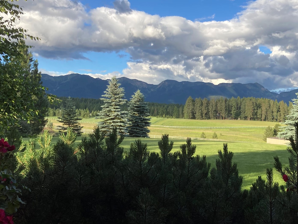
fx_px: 353
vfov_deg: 35.1
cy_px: 110
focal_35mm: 41
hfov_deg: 45.1
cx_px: 199
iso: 20
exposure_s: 1/842
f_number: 1.8
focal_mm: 3.99
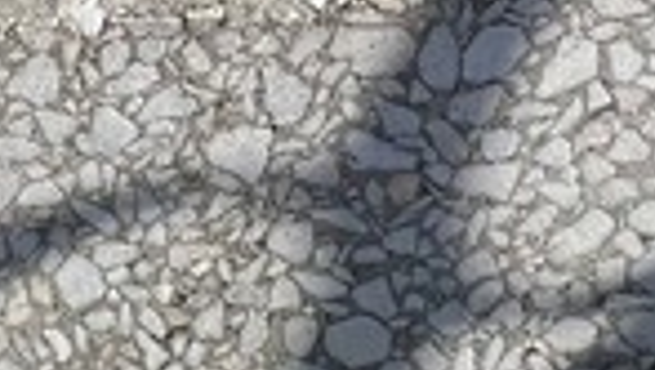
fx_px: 7927
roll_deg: -1.6
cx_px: 116
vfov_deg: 2.6
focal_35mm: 456
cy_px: -771
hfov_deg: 4.7
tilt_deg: -30.0
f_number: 2.8
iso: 32
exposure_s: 1/1309
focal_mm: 9
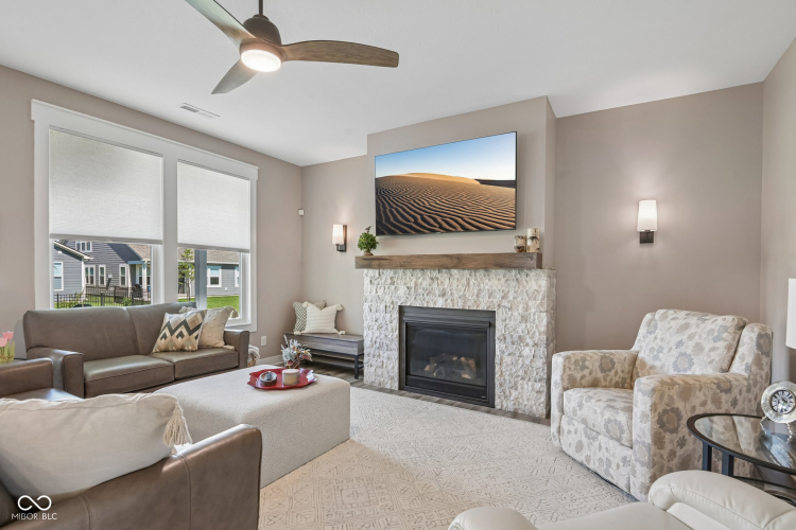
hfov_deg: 96.7
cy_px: 265
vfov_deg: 73.7
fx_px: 354
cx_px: 398
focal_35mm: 16
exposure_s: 1/15
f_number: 8
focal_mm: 16
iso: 320
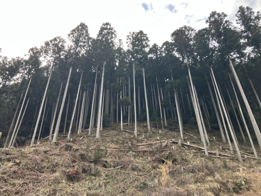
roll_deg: -1.4
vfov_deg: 49.7
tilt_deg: +34.3
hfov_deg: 63.4
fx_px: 211
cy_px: 98
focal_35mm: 28
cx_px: 130
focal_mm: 3.99
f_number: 1.8
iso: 32
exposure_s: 1/335
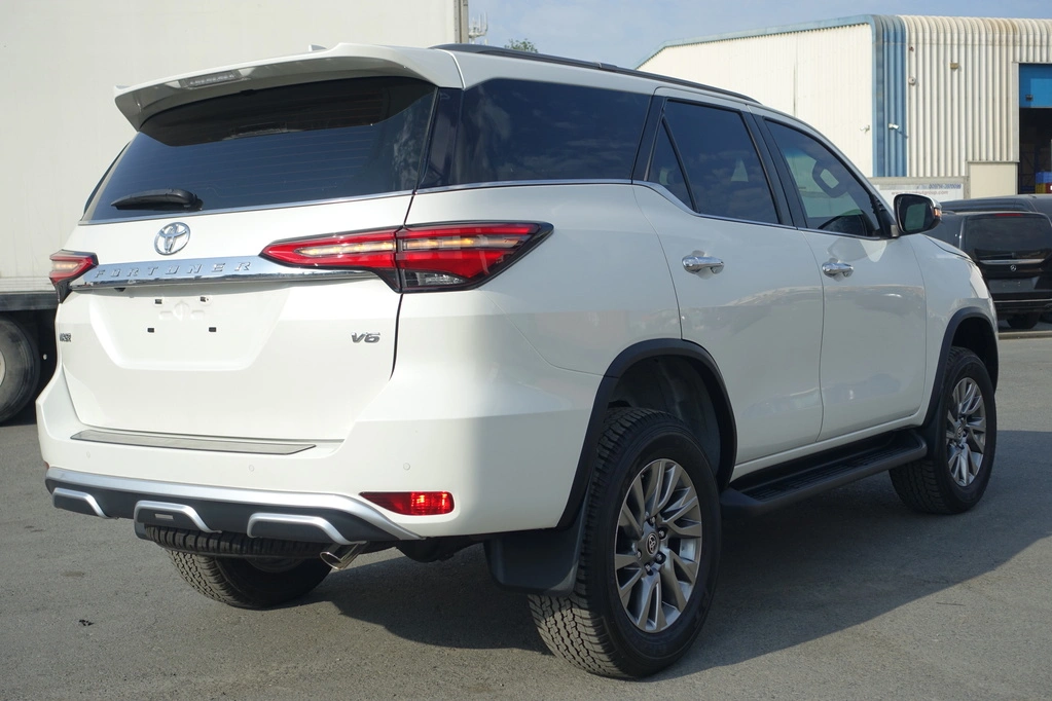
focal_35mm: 43
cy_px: 350
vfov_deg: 31.2
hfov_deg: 45.4
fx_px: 1256
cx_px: 526
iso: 125
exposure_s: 1/320
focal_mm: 15.94
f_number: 4
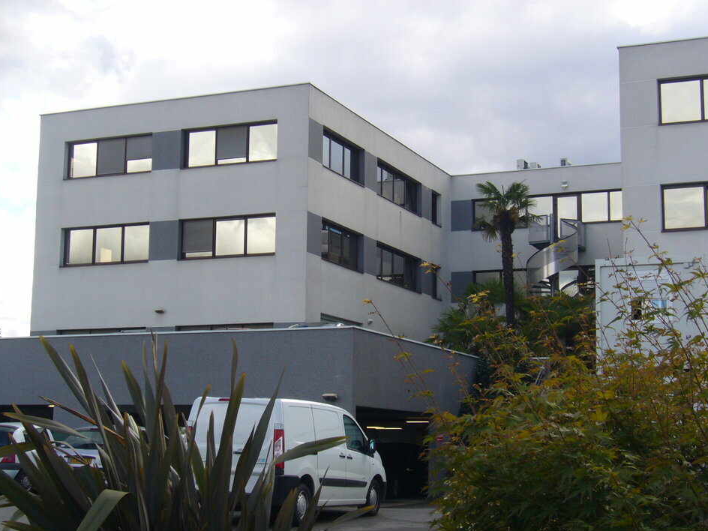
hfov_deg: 31.7
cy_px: 264
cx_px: 356
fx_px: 1248
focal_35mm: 61
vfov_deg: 24.0
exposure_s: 1/125
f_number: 7.3
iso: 80
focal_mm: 9.9
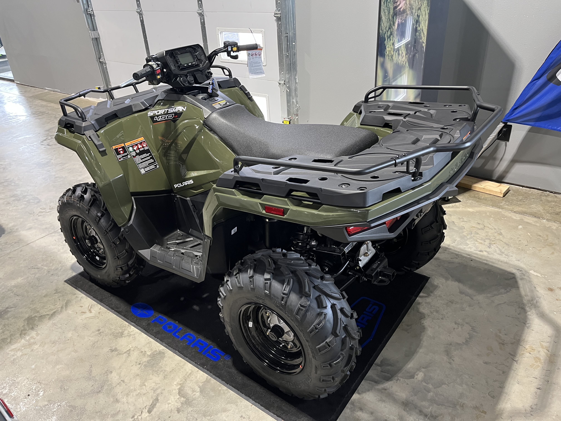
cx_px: 280
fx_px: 421
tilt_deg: -29.1
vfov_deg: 53.1
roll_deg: +4.1
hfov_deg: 67.3
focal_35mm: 26
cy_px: 210
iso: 200
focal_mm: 5.1
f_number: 1.6
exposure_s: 1/60
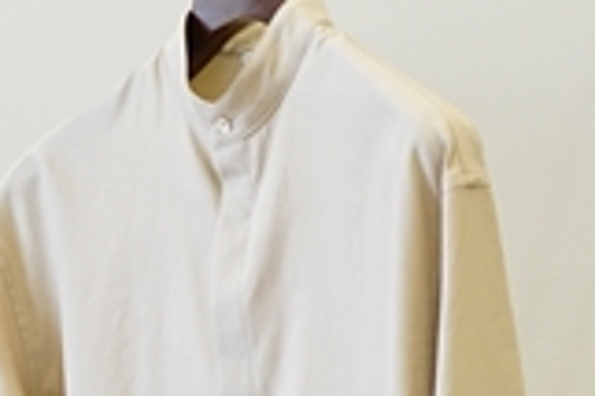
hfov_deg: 7.5
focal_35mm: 273
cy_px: 498
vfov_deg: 5.0
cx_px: -100
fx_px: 4507
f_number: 4
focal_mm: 55
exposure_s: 1/60
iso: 400
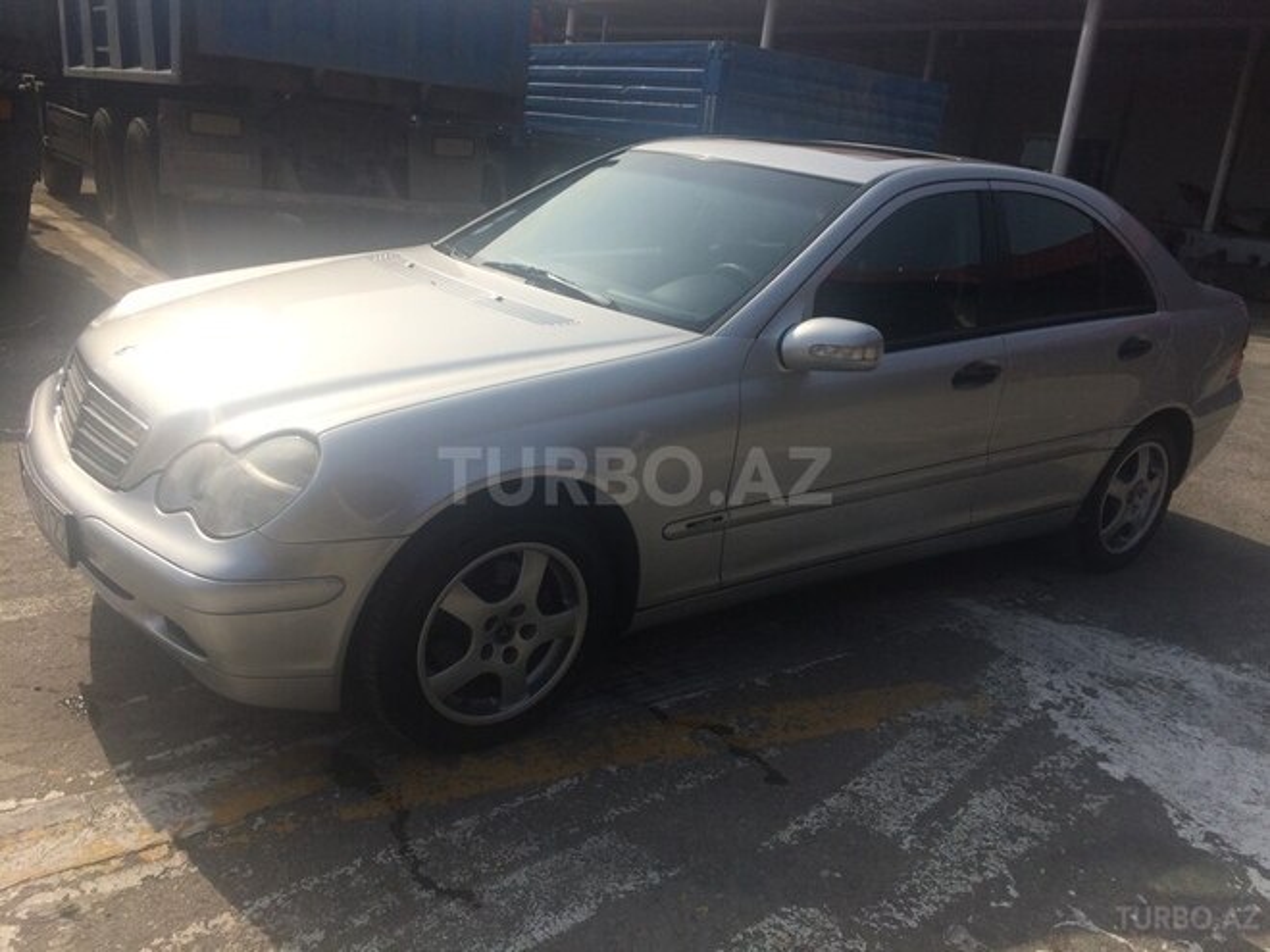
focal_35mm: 29
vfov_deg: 48.2
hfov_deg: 61.7
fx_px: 1064
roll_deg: -5.3
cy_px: 476
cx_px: 635
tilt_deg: -16.9
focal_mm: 4.15
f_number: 2.2
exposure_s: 1/2933
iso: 32
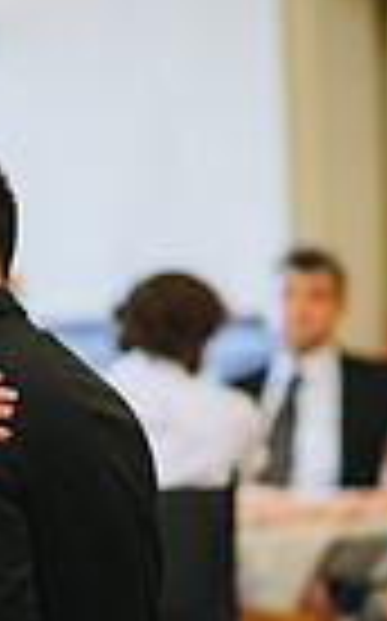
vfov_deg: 7.4
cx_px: -162
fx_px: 4769
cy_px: 783
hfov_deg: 4.6
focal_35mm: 282
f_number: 2
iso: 1600
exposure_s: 1/250
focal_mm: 85
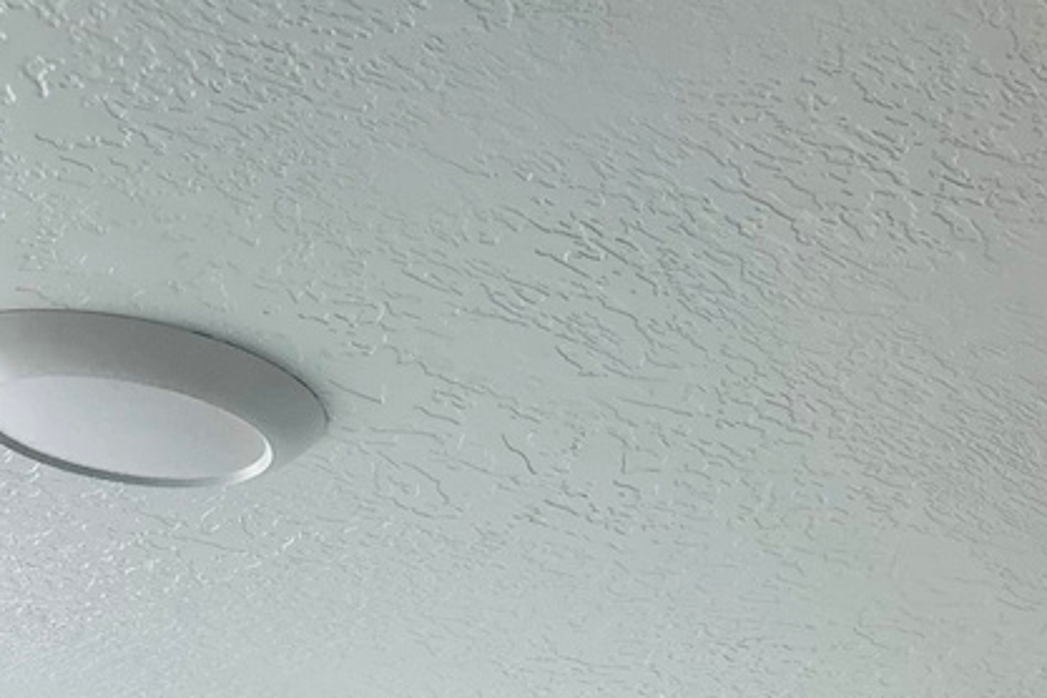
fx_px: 2675
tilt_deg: +0.7
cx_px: 992
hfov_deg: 21.5
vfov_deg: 12.7
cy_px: 1459
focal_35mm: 92
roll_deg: -3.5
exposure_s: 1/323
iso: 80
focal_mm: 6.86
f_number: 1.78
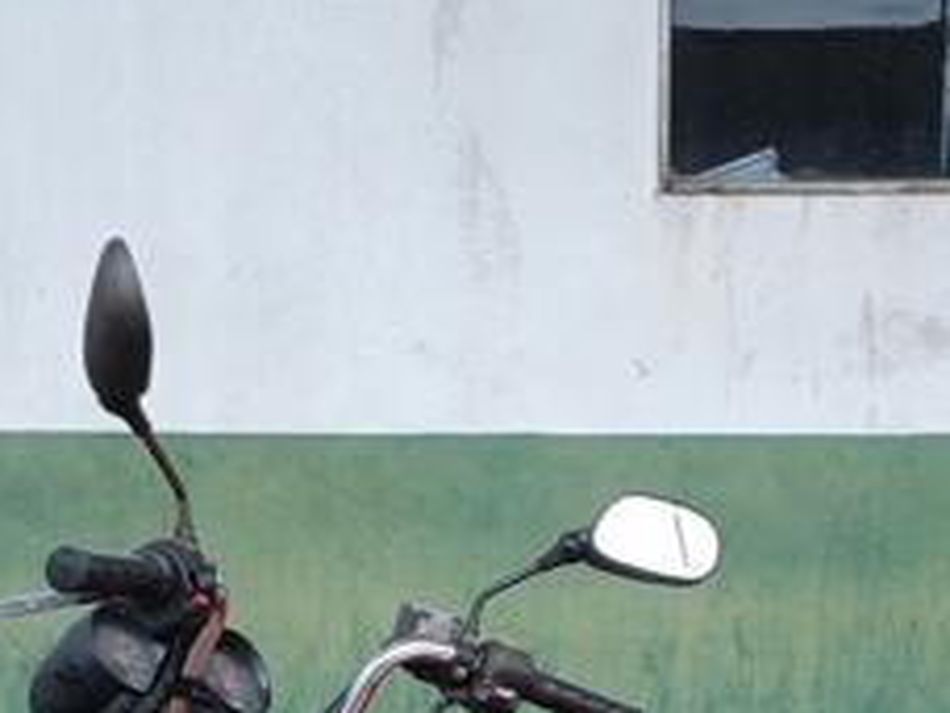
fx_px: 2003
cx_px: 592
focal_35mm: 73
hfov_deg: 26.6
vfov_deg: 19.2
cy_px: 821
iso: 20
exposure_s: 1/389
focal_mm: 3.98
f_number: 1.8
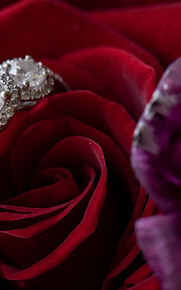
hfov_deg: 5.4
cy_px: 145
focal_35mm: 242
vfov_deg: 8.7
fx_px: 1908
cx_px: -31
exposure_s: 1/80
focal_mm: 105
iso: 1250
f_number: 10
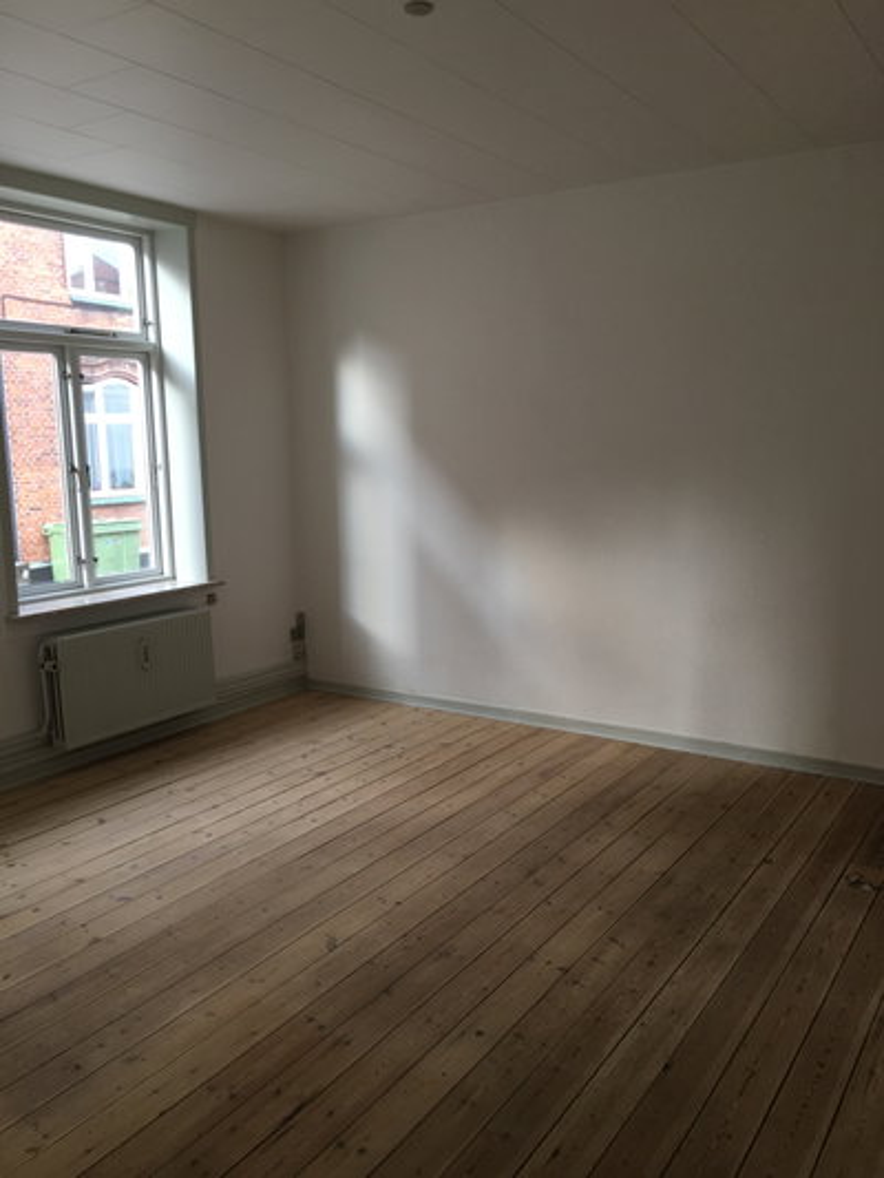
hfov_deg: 48.2
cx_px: 442
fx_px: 987
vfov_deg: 61.6
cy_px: 589
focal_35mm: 29
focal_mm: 4.15
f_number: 2.2
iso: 32
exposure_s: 1/50
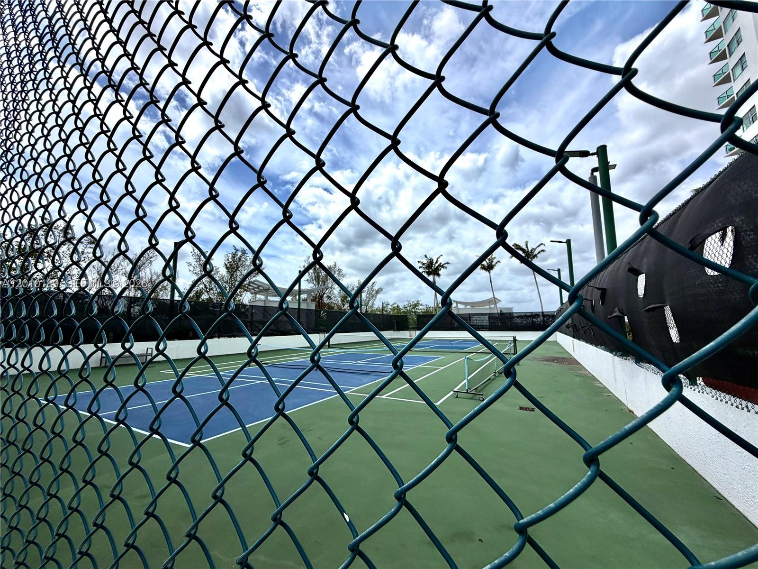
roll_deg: +0.1
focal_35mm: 14
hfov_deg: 102.1
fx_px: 307
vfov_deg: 85.7
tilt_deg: +10.0
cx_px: 379
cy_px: 284
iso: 20
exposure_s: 1/1795
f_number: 2.2
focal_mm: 2.22
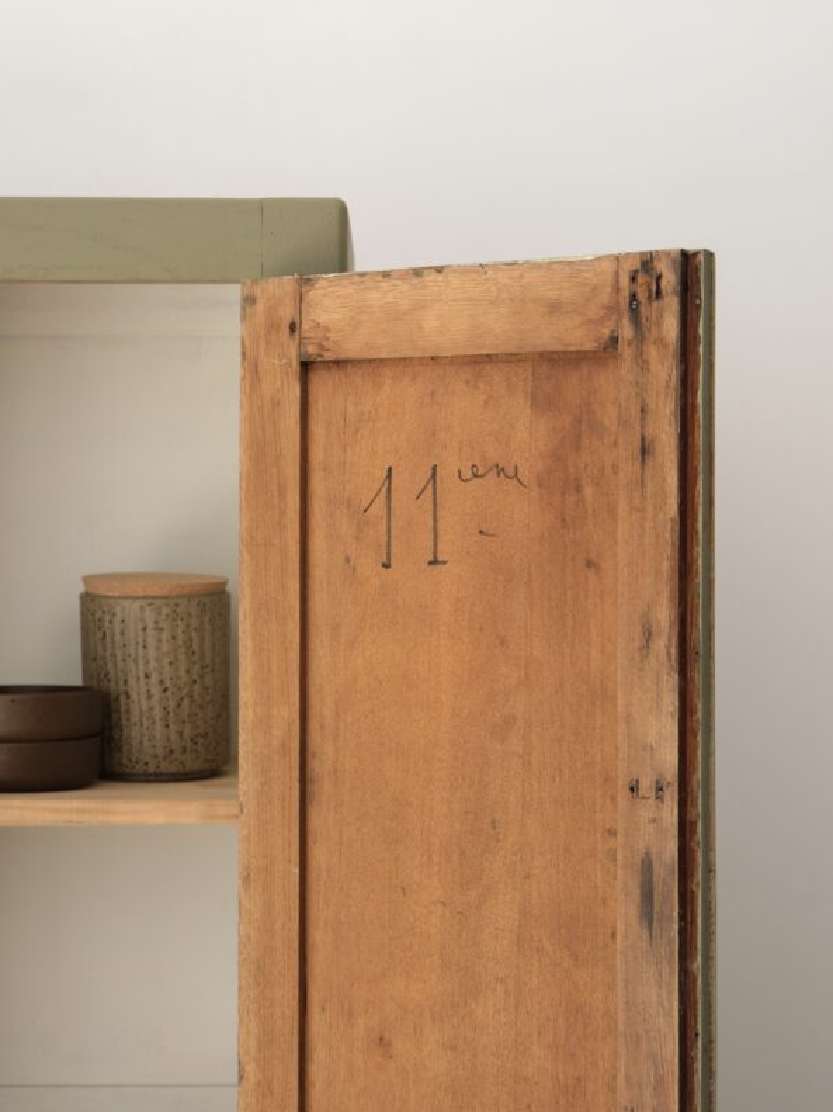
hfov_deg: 25.2
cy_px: 510
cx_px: 420
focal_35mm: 58
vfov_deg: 33.2
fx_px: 1861
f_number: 2.8
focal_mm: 35
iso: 160
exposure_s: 1/52
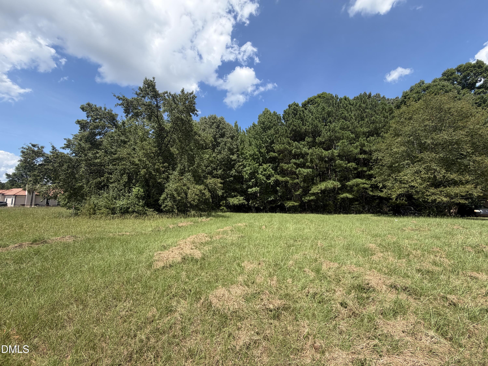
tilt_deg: +6.9
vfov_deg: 85.7
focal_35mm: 14
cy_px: 183
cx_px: 244
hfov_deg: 102.1
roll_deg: -0.9
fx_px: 197
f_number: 2.2
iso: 32
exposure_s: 1/770
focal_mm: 2.22
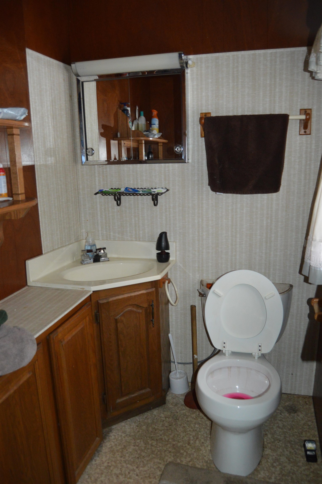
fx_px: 363
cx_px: 161
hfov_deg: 47.8
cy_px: 242
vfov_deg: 67.4
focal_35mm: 27
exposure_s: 1/60
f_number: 3.5
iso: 1600
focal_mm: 18
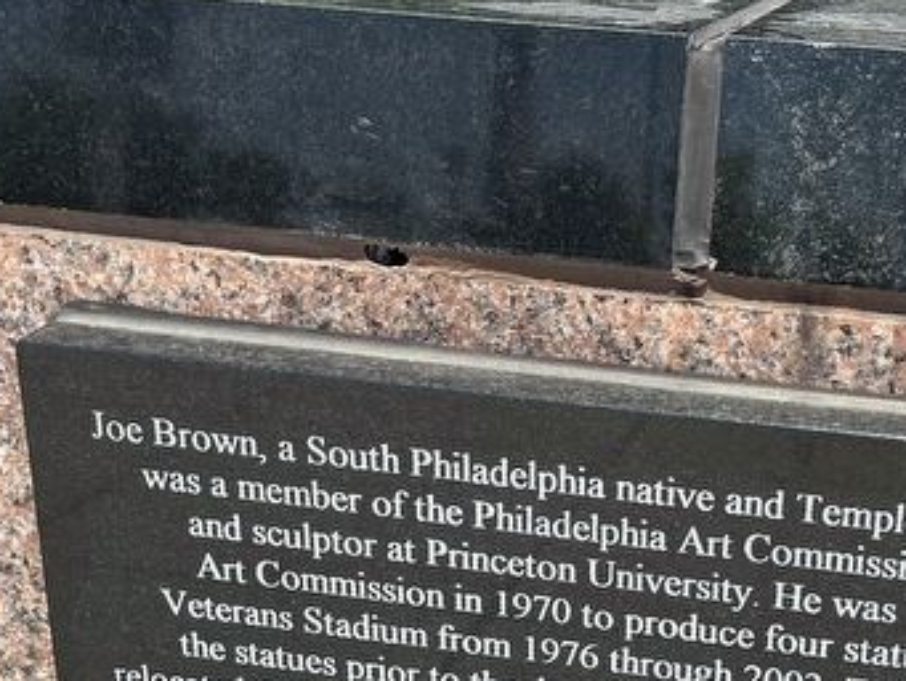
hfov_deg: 30.9
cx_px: 728
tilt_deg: -23.8
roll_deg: -3.9
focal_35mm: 61
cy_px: 569
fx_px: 1597
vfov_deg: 23.6
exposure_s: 1/1862
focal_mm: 5.1
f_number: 1.6
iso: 50
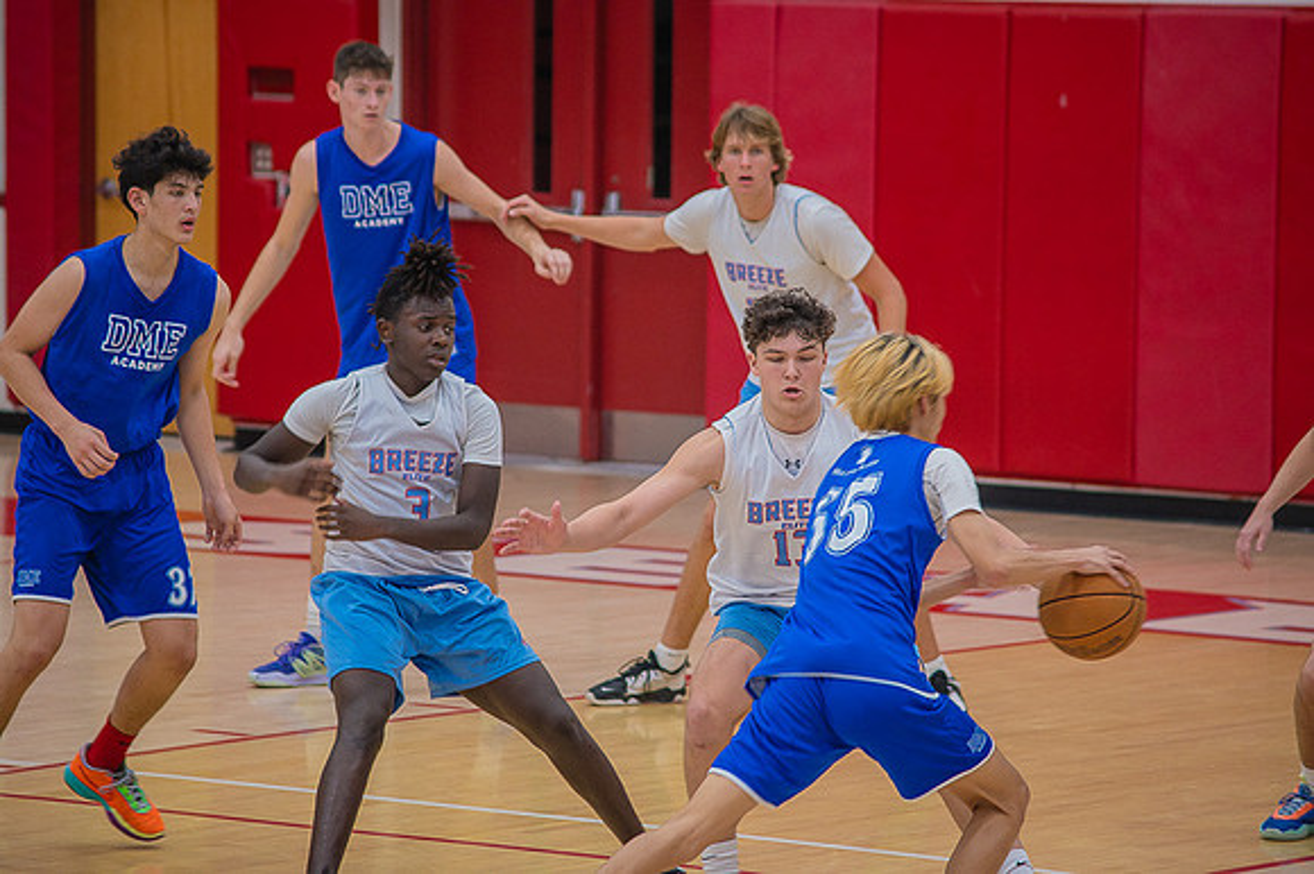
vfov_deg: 6.2
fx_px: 8025
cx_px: 657
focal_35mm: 220
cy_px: 437
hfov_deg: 9.4
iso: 1000
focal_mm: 220
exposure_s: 1/250
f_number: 5.3
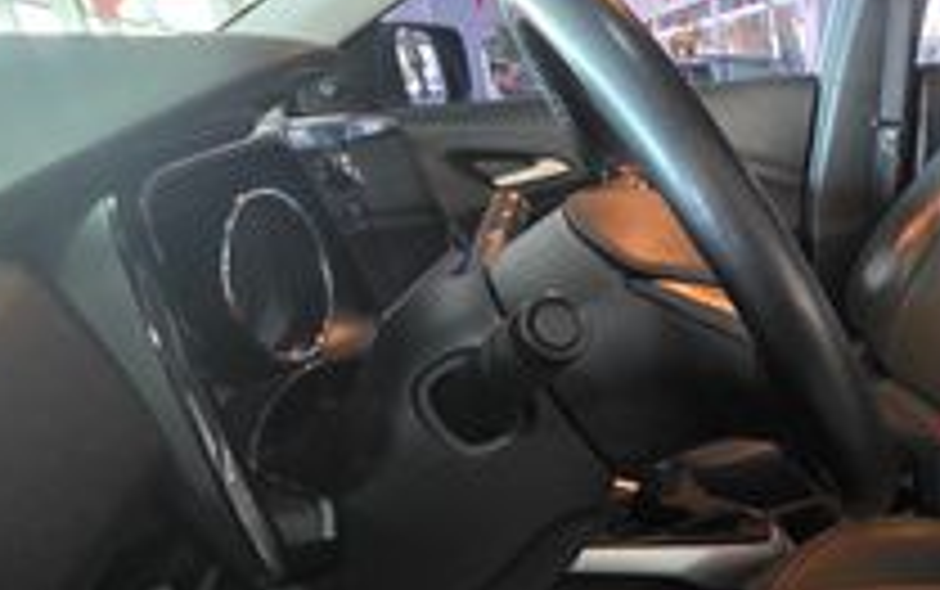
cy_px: 383
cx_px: 855
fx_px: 795
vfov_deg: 40.3
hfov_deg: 53.2
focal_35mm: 31
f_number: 1.9
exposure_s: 1/24
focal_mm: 2.2
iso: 1000
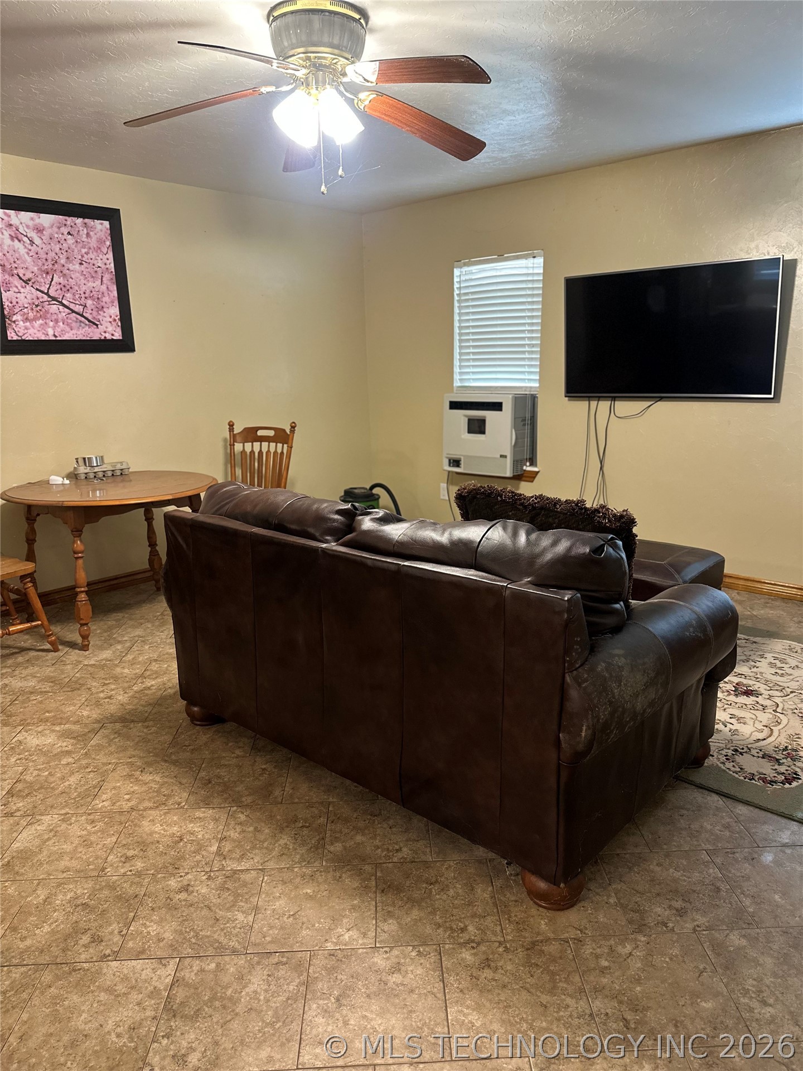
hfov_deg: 56.8
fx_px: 742
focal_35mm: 24
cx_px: 402
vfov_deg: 71.6
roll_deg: +1.4
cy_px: 536
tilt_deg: -13.9
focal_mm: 6.86
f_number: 1.78
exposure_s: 1/60
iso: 400
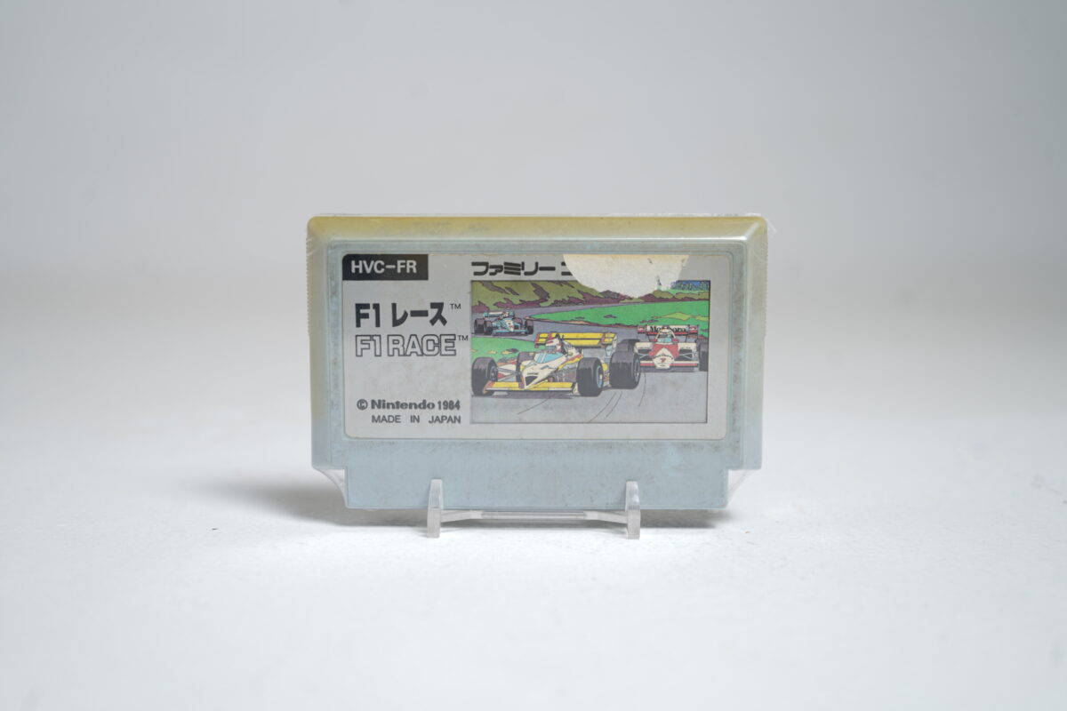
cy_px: 356
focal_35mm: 50
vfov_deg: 27.0
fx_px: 1482
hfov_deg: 39.6
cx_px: 534
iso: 64
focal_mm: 50
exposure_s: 1/8
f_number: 5
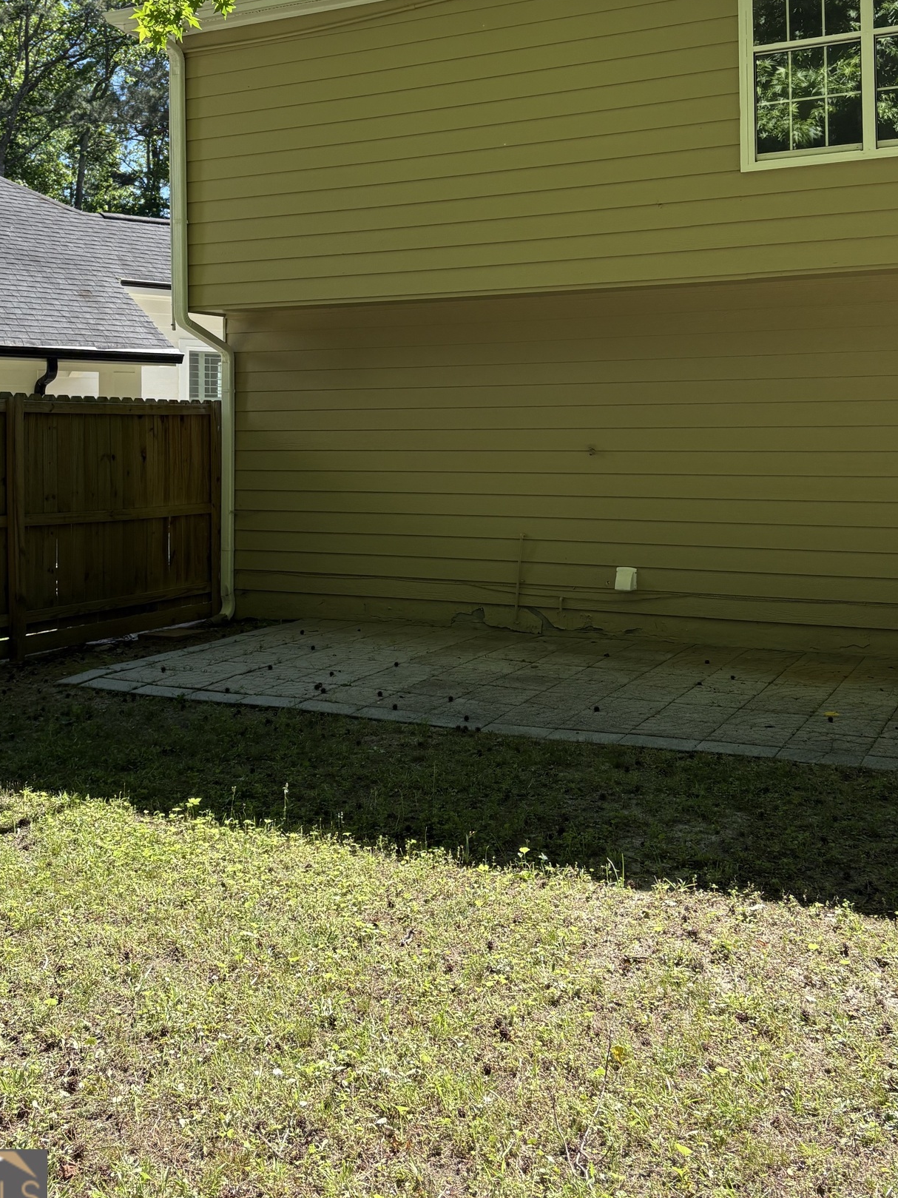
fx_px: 1280
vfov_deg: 49.1
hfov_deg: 38.7
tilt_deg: +1.8
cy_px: 382
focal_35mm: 37
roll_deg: +1.3
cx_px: 431
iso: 64
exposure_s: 1/987
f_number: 1.6
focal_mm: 5.96
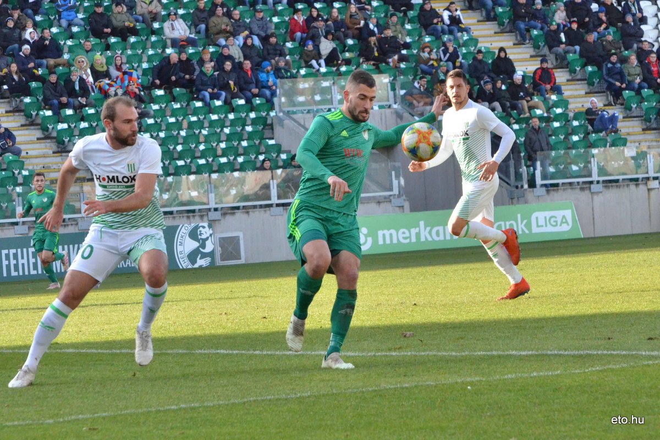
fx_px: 3025
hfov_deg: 12.5
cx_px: 330
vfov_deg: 8.3
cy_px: 220
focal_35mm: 165
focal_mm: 110
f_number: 10
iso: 3200
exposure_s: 1/1600
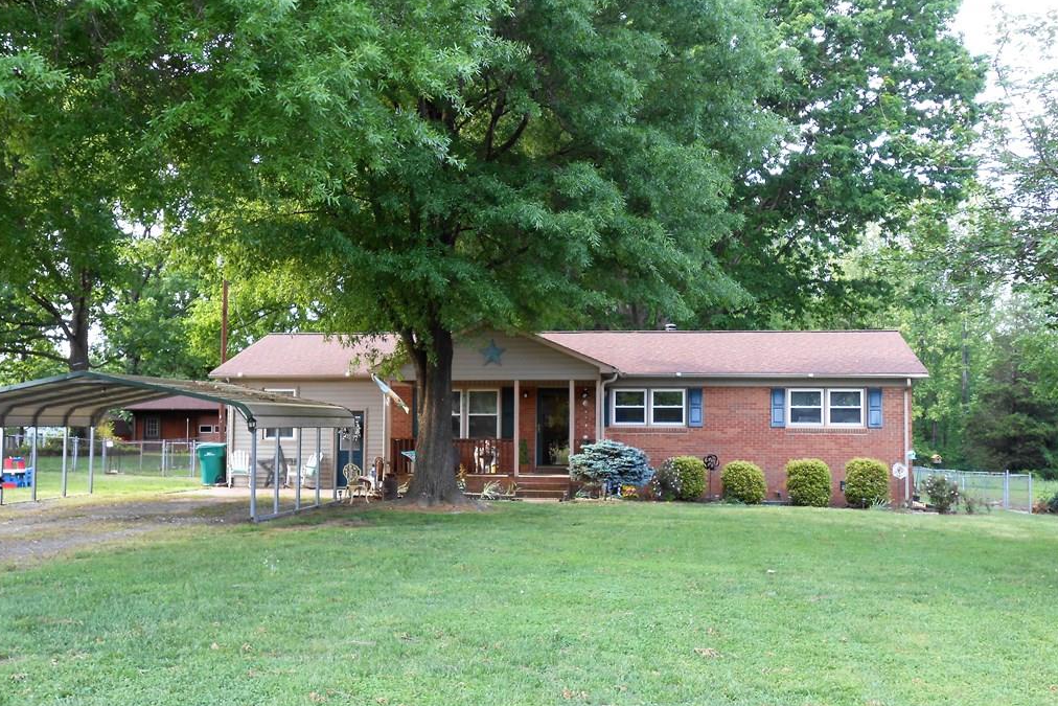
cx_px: 527
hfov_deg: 48.5
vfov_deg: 33.4
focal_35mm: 40
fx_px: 1176
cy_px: 397
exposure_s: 1/30
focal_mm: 6.8
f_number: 4.2
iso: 80
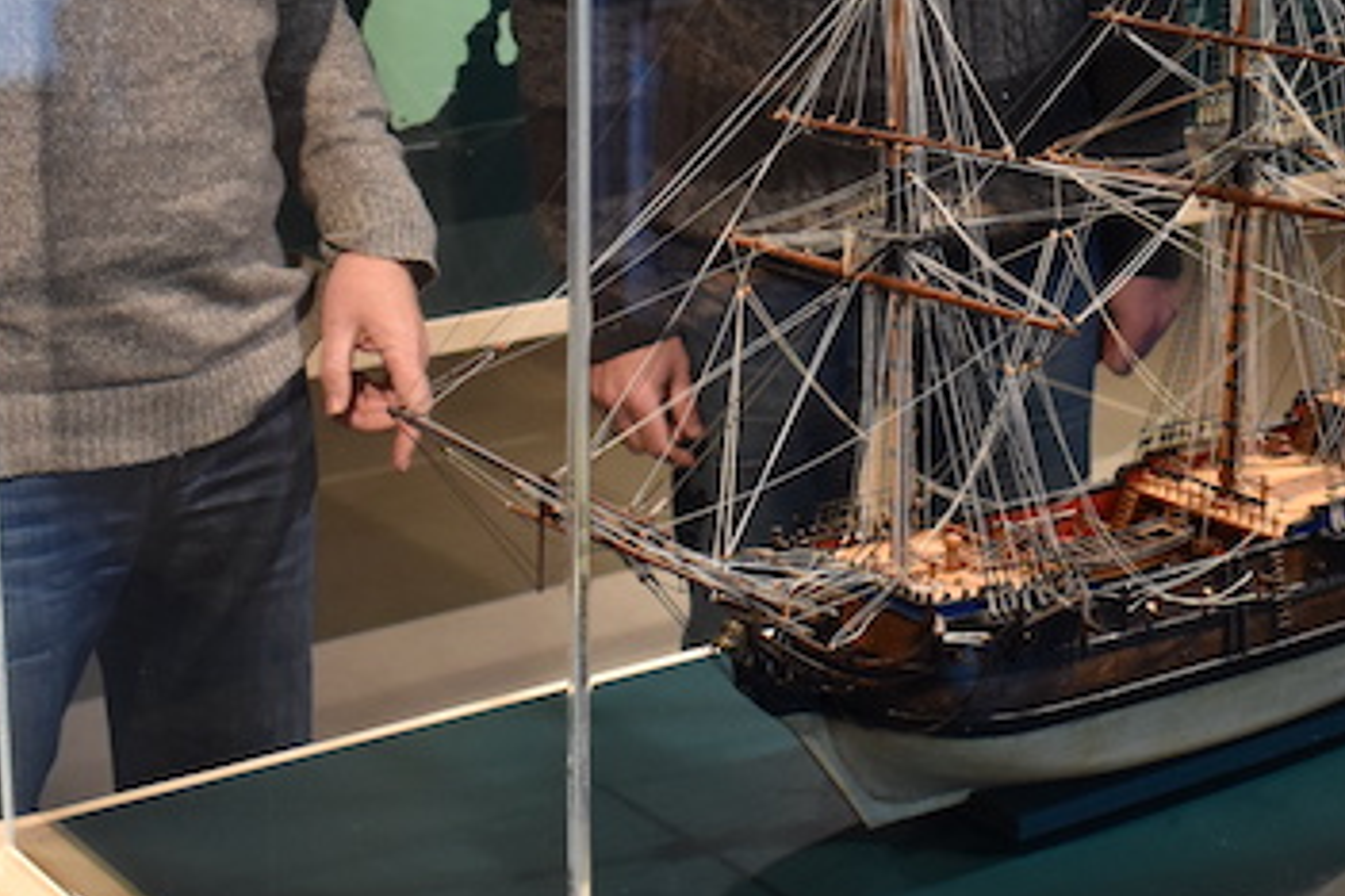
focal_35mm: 77
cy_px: 228
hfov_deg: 26.2
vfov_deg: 17.6
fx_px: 2877
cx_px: 889
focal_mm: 18
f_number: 3.5
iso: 1000
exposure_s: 1/60
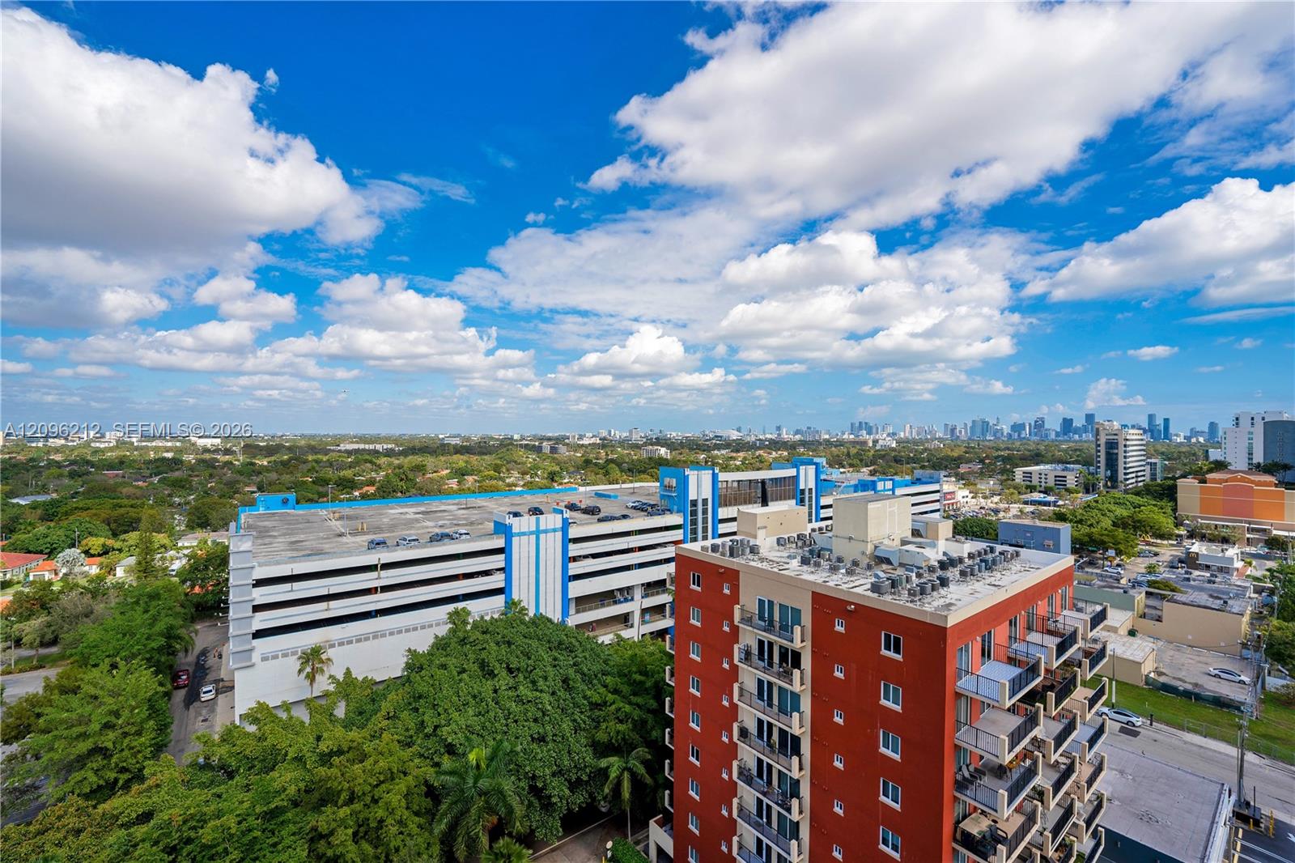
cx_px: 648
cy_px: 432
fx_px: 503
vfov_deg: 81.2
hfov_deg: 104.3
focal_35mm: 14
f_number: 5
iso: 100
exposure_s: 1/1000
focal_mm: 14
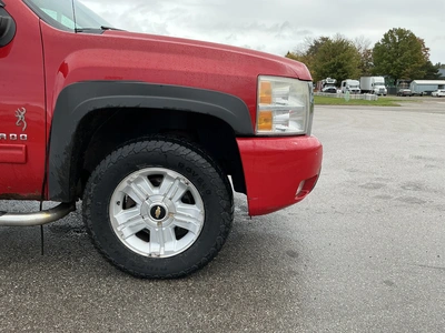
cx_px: 222
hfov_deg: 63.4
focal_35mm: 28
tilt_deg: -10.4
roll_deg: -0.3
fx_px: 360
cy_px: 166
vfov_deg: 49.7
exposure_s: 1/739
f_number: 1.8
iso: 25
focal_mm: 3
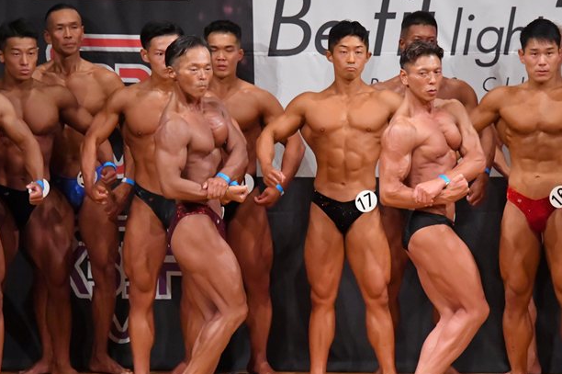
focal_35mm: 342
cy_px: 227
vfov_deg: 4.0
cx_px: 271
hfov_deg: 6.0
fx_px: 5335
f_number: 5.6
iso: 9000
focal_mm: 180
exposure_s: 1/400
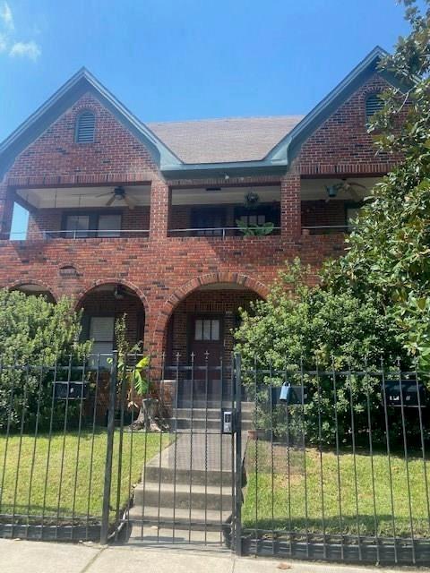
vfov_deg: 67.3
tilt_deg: +12.3
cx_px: 215
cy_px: 286
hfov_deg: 53.1
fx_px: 431
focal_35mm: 26
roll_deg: -1.7
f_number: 1.8
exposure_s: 1/1245
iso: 32
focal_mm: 4.25
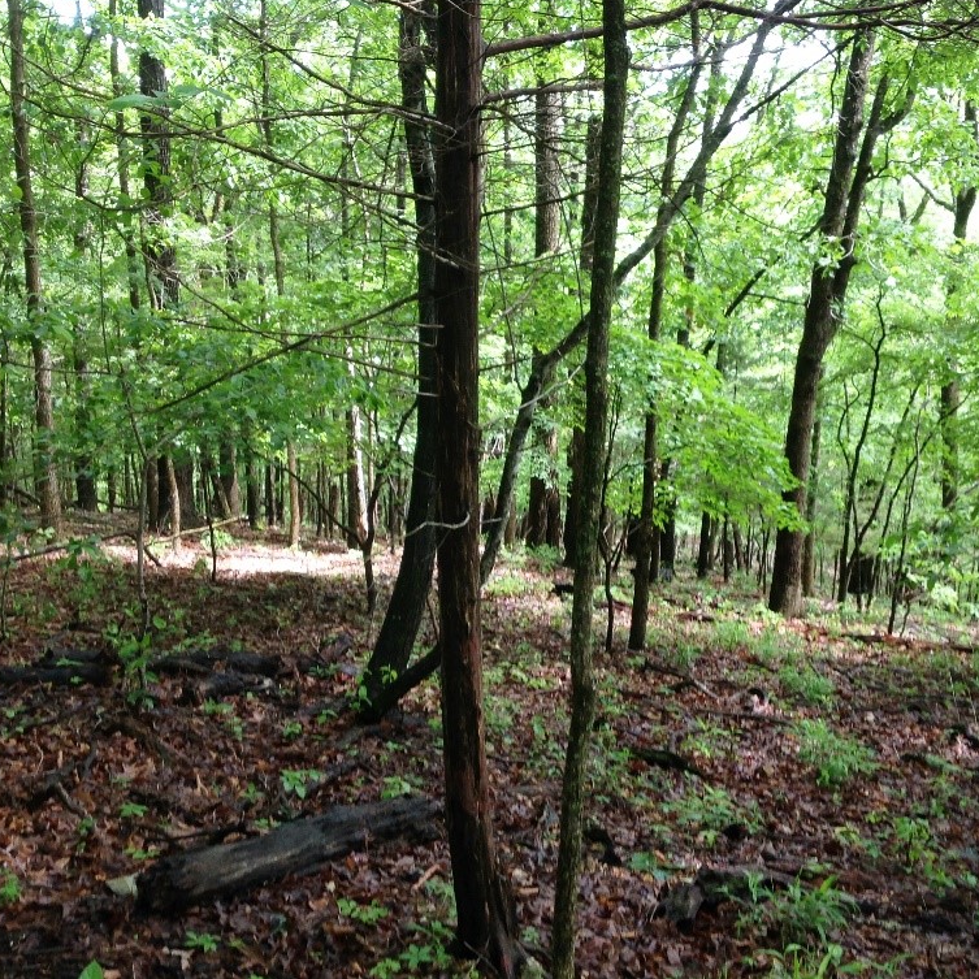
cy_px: 483
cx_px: 571
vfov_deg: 40.0
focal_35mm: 42
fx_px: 1344
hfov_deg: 39.9
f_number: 2.4
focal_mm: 4.28
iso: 64
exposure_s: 1/60
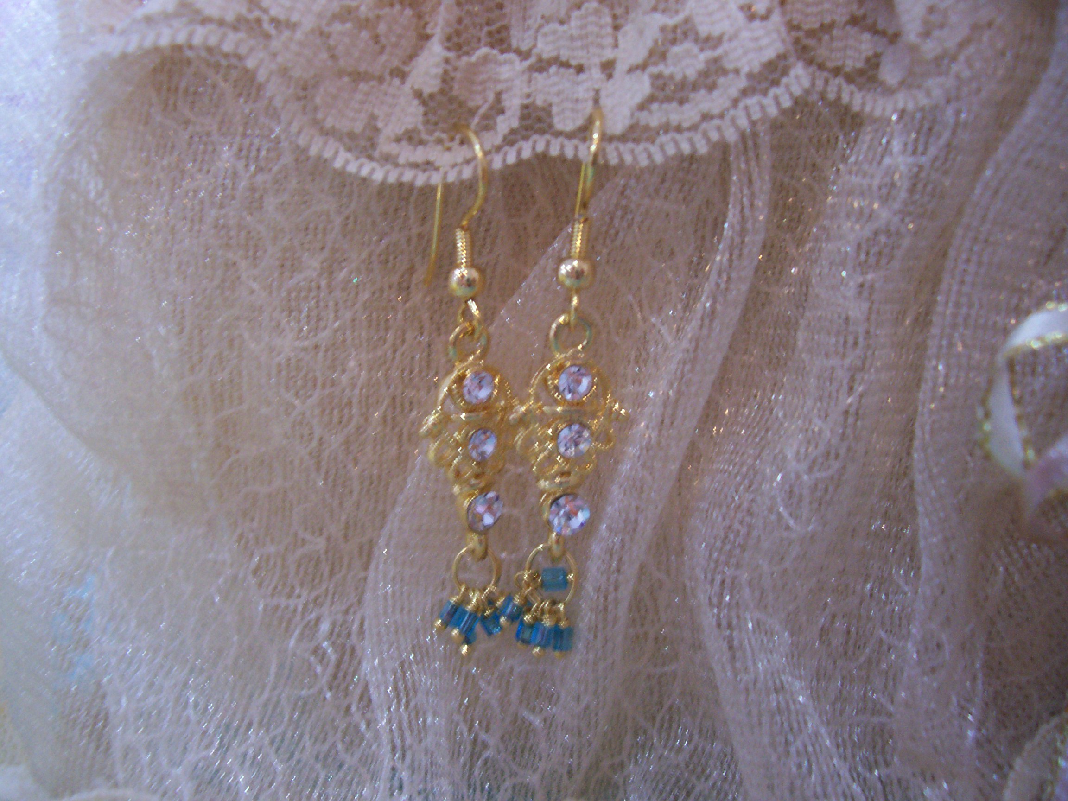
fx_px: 1049
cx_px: 534
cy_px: 400
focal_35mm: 34
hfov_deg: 54.0
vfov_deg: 41.8
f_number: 2.7
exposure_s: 1/8
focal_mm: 5.6
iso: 160
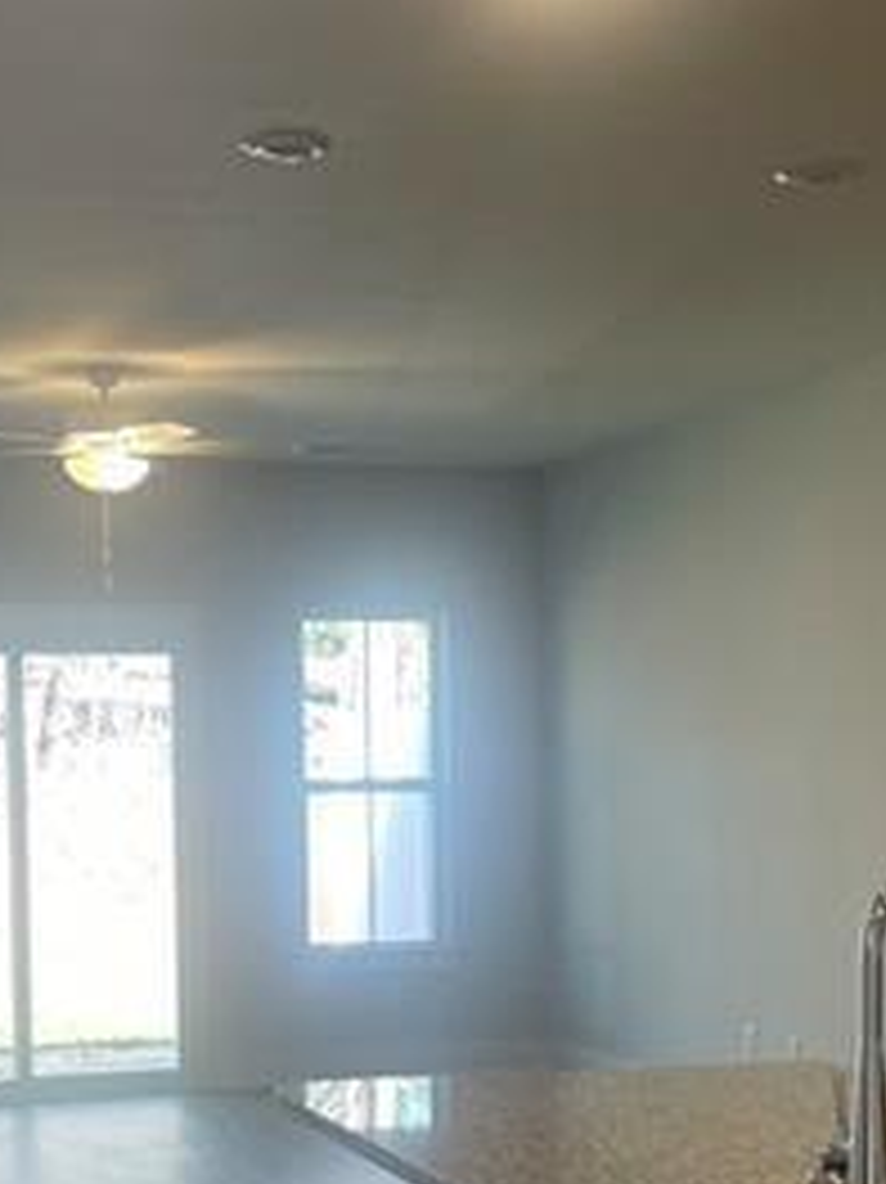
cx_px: 472
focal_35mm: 73
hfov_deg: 20.1
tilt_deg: -2.4
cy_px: 855
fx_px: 2493
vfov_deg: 26.4
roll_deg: +0.7
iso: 80
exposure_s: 1/120
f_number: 1.6
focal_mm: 5.1
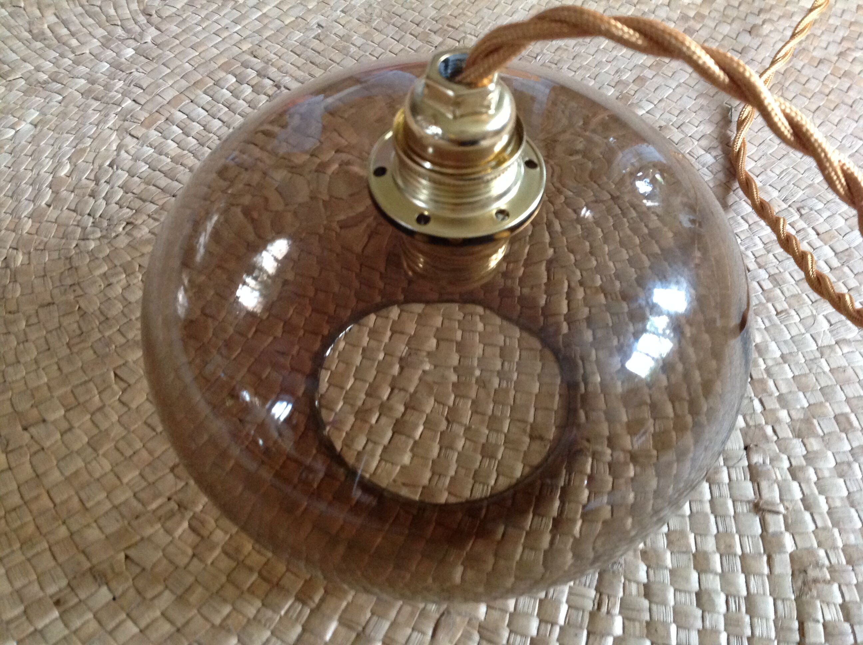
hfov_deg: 52.7
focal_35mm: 35
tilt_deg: -53.4
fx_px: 871
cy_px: 322
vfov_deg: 40.6
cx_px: 432
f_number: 2.4
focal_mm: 4.28
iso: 400
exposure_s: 1/15
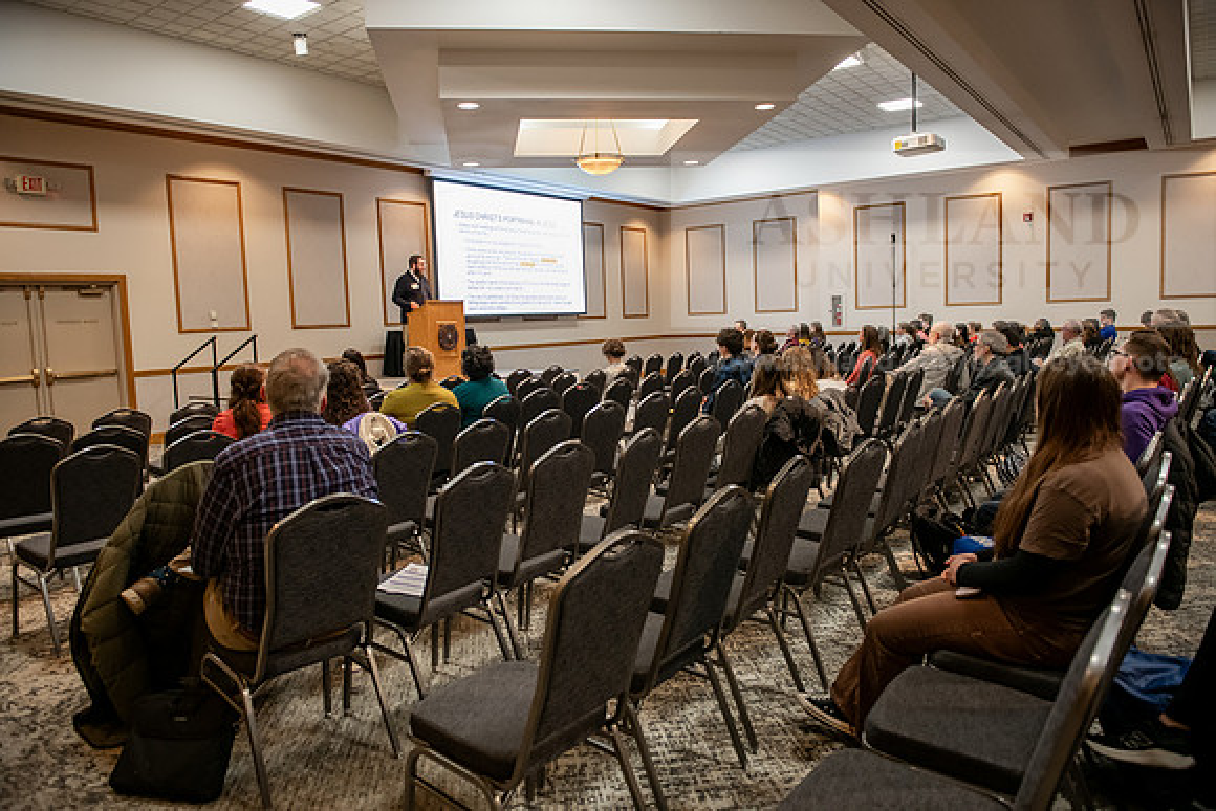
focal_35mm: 24
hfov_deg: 73.7
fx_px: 811
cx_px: 608
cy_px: 406
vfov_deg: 53.2
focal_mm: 24
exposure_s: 1/160
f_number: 3.2
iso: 2000
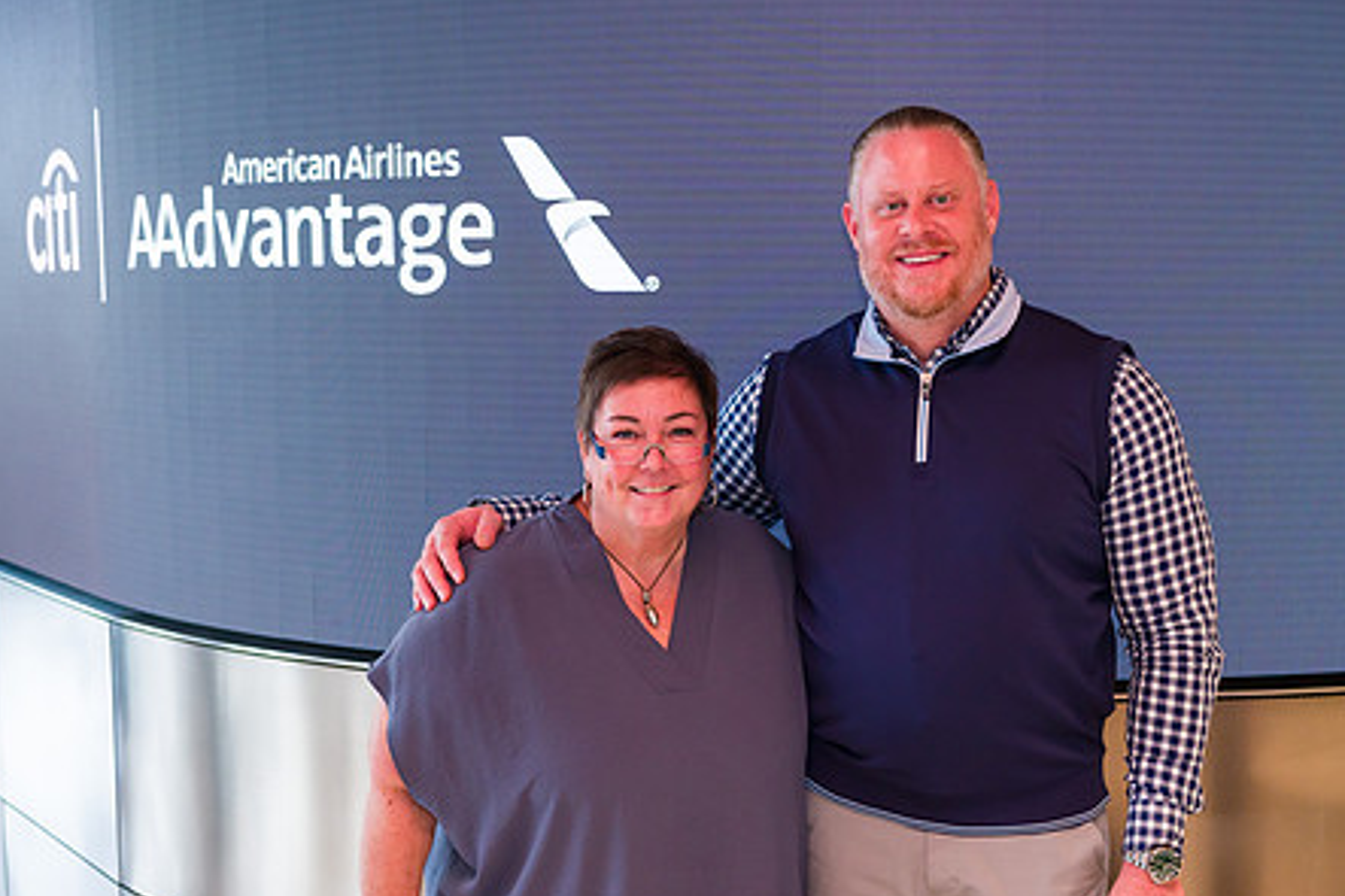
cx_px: 820
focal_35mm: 55
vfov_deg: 24.5
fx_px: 2054
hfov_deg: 36.1
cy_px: 577
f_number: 4
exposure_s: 1/400
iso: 800
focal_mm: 42
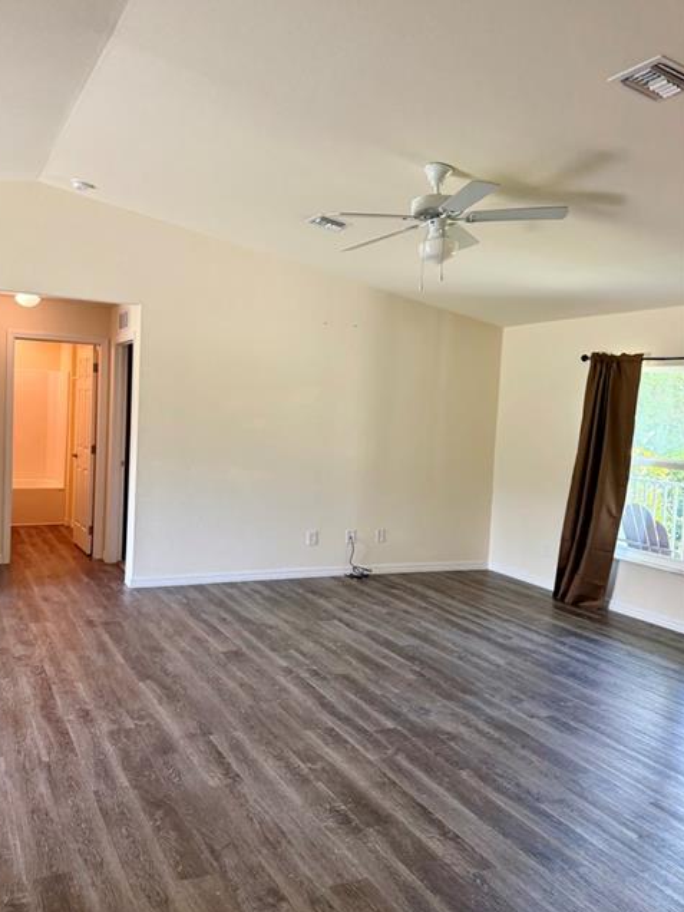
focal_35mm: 29
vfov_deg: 61.7
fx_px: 764
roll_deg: -2.0
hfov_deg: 48.0
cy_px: 447
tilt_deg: -5.5
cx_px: 277
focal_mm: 6.76
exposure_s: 1/120
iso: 125
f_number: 1.78
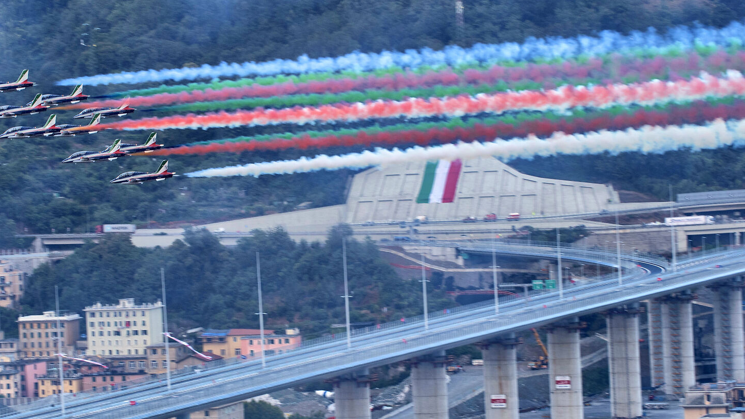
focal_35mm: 182
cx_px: 310
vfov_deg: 6.7
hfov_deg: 11.8
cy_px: 204
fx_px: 3595
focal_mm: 105
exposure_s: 1/250
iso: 400
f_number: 6.3
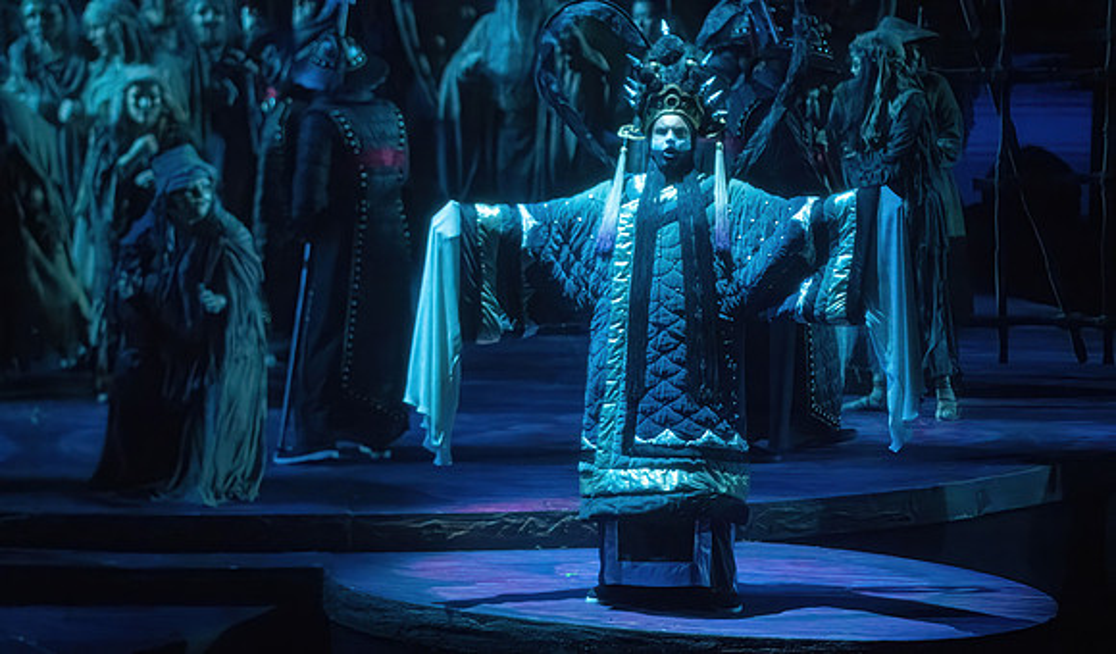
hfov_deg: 10.3
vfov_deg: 6.0
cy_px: 372
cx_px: 558
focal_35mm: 207
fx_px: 6200
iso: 20000
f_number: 4.5
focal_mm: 200
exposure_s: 1/400
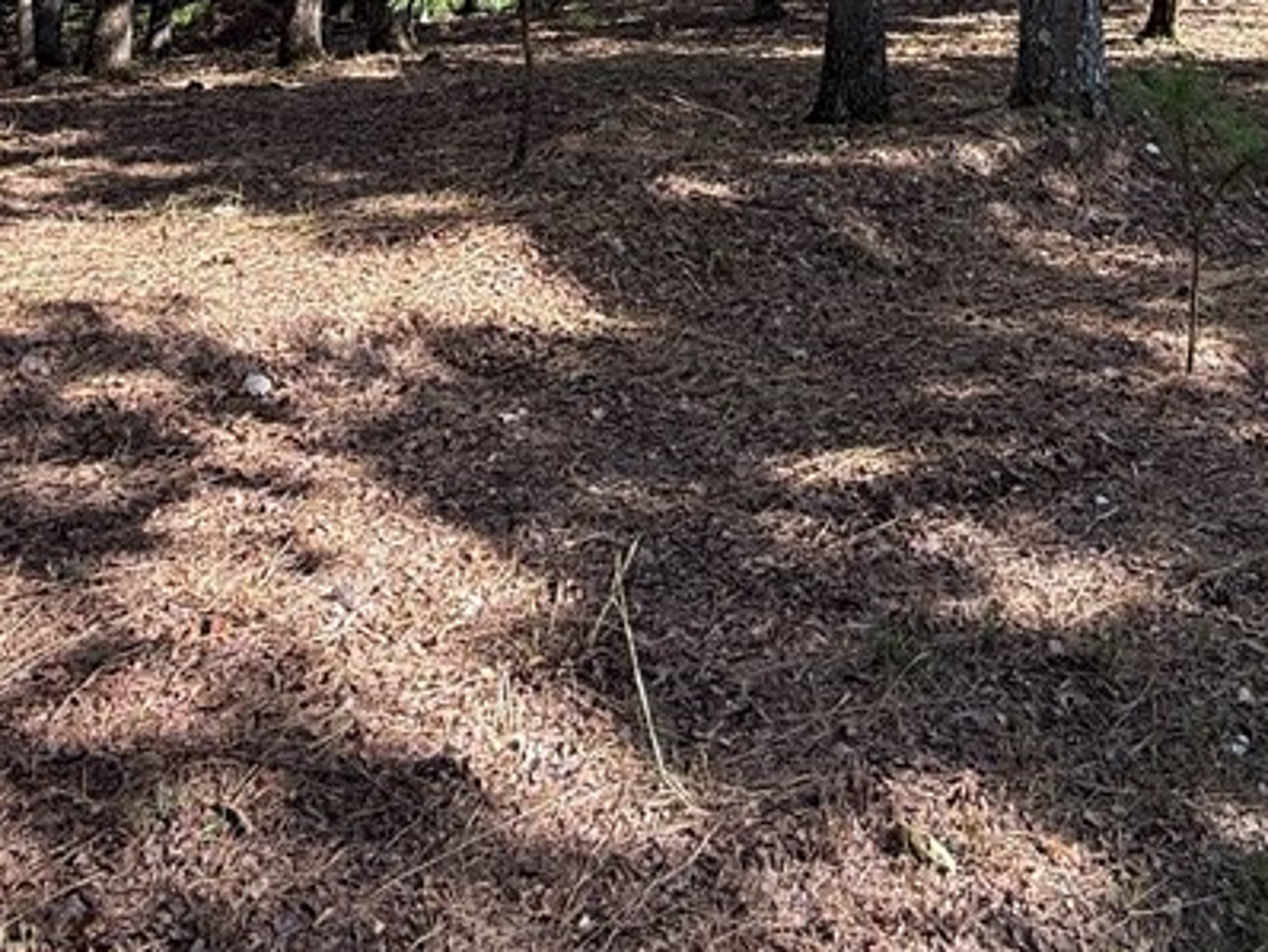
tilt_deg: +4.8
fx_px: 1319
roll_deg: -2.0
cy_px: -264
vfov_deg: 31.4
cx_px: 752
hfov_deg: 51.0
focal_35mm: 36
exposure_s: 1/210
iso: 64
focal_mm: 2.22
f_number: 2.2
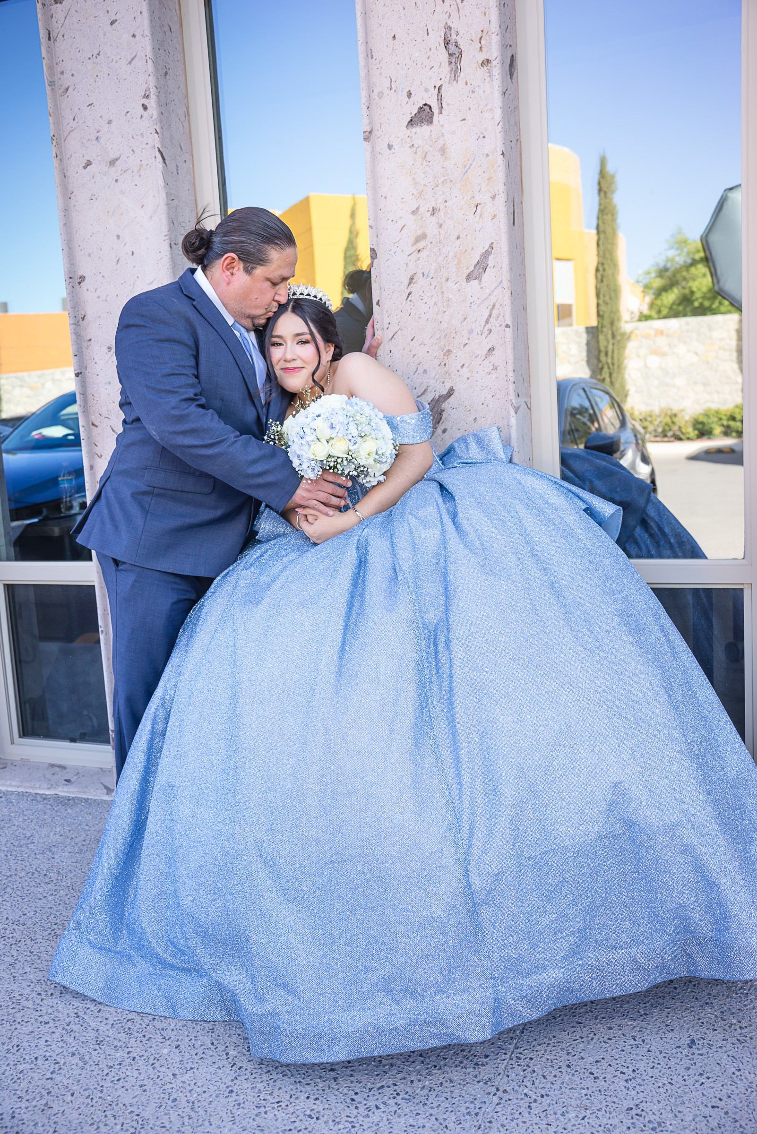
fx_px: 1040
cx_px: 378
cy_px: 567
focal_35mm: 33
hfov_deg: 40.0
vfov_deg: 57.2
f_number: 4.5
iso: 250
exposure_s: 1/160
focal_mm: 33
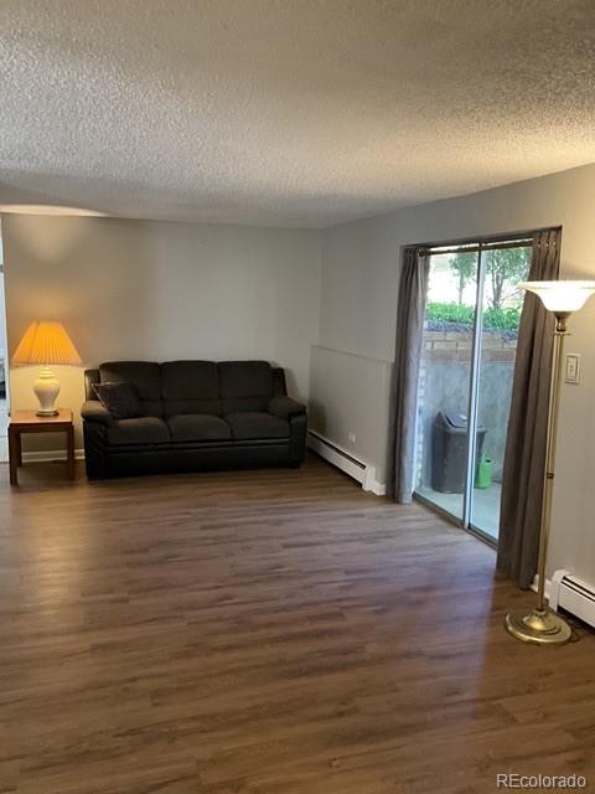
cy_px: 397
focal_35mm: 29
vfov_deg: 61.7
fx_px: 665
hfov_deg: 48.2
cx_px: 298
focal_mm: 3
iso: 200
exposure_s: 1/60
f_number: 1.8
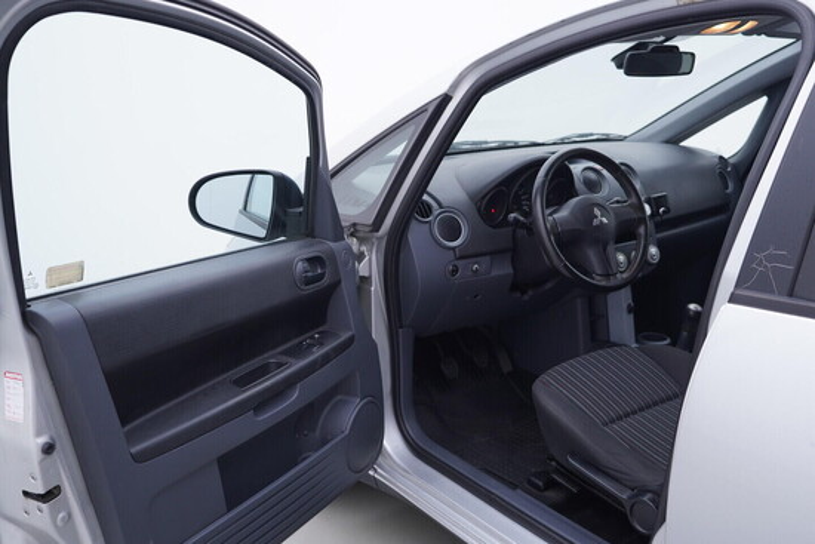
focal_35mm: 36
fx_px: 815
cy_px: 272
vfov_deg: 36.9
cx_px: 408
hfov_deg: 53.1
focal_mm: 24
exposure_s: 1/50
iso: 125
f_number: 3.2
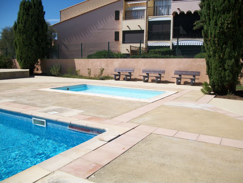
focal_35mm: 32
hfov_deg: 56.8
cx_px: 122
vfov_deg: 44.2
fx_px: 225
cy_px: 92
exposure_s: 1/320
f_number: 8.8
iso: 80
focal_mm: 5.7
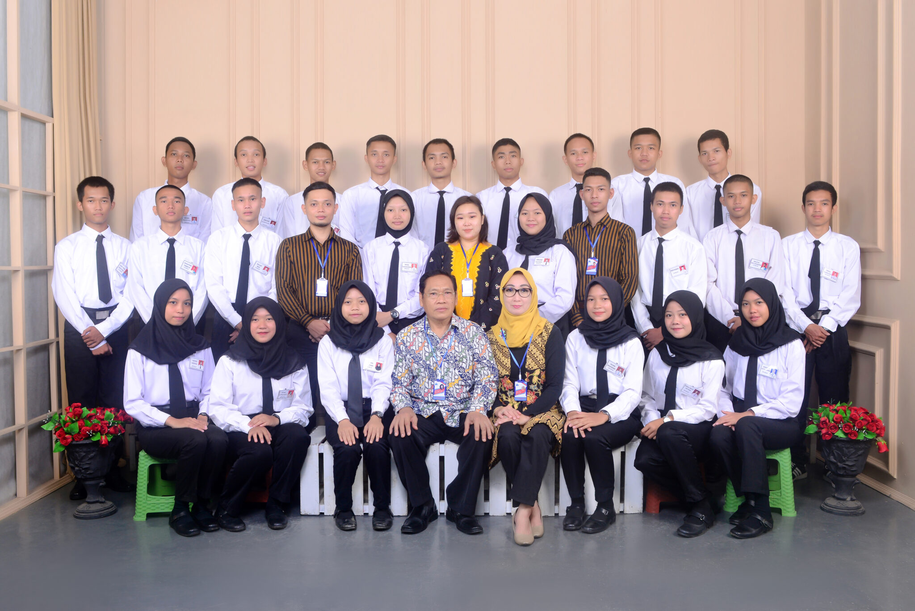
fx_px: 814
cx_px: 458
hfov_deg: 58.7
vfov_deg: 41.1
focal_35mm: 32
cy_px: 306
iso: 400
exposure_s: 1/100
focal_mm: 32
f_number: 8
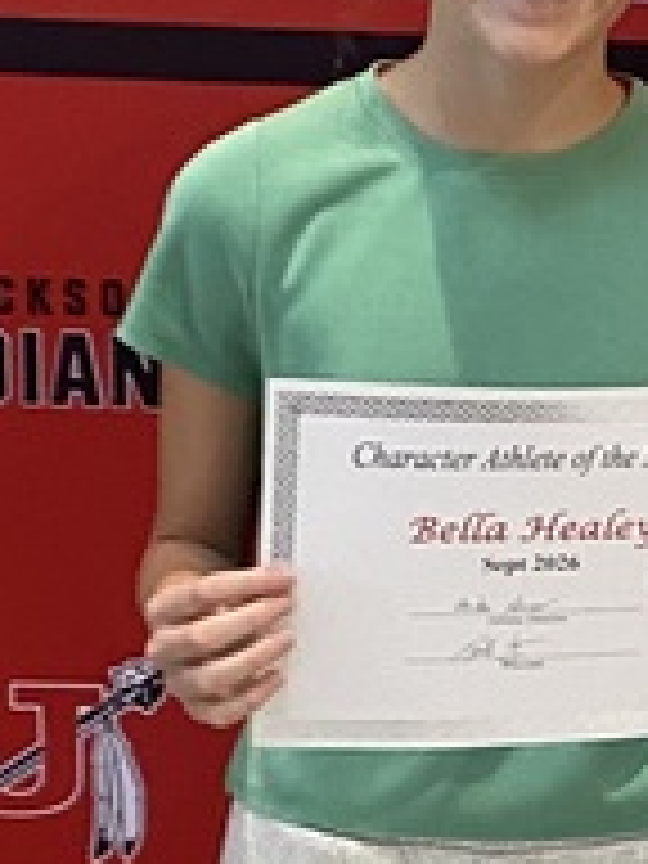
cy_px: 513
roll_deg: -2.3
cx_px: 850
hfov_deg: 10.4
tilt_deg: -11.4
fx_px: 3469
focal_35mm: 139
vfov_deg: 14.2
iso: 400
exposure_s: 1/40
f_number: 1.8
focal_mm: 4.25
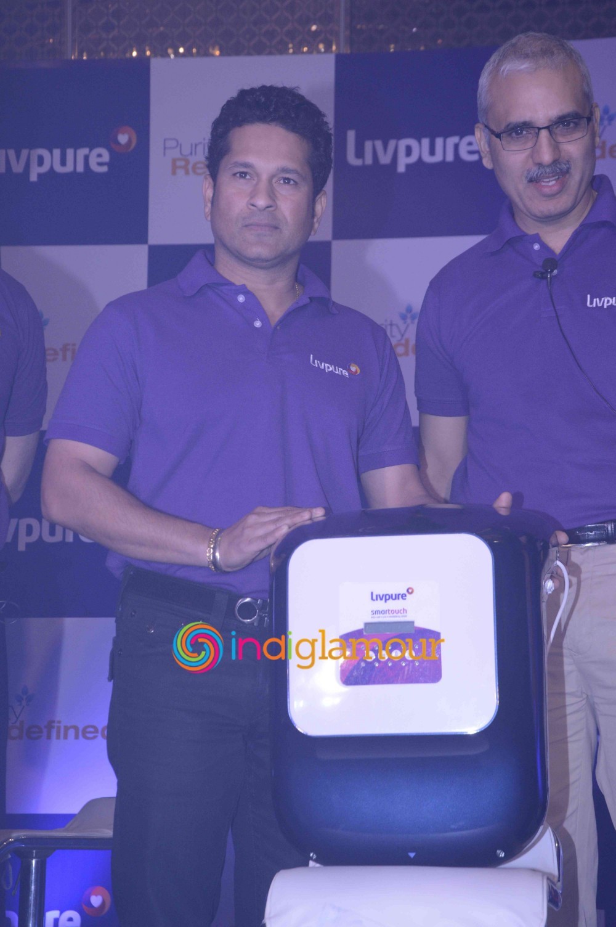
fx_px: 2391
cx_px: 308
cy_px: 464
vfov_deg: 21.9
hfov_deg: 14.7
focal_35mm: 93
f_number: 8
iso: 800
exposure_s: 1/200
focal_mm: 62
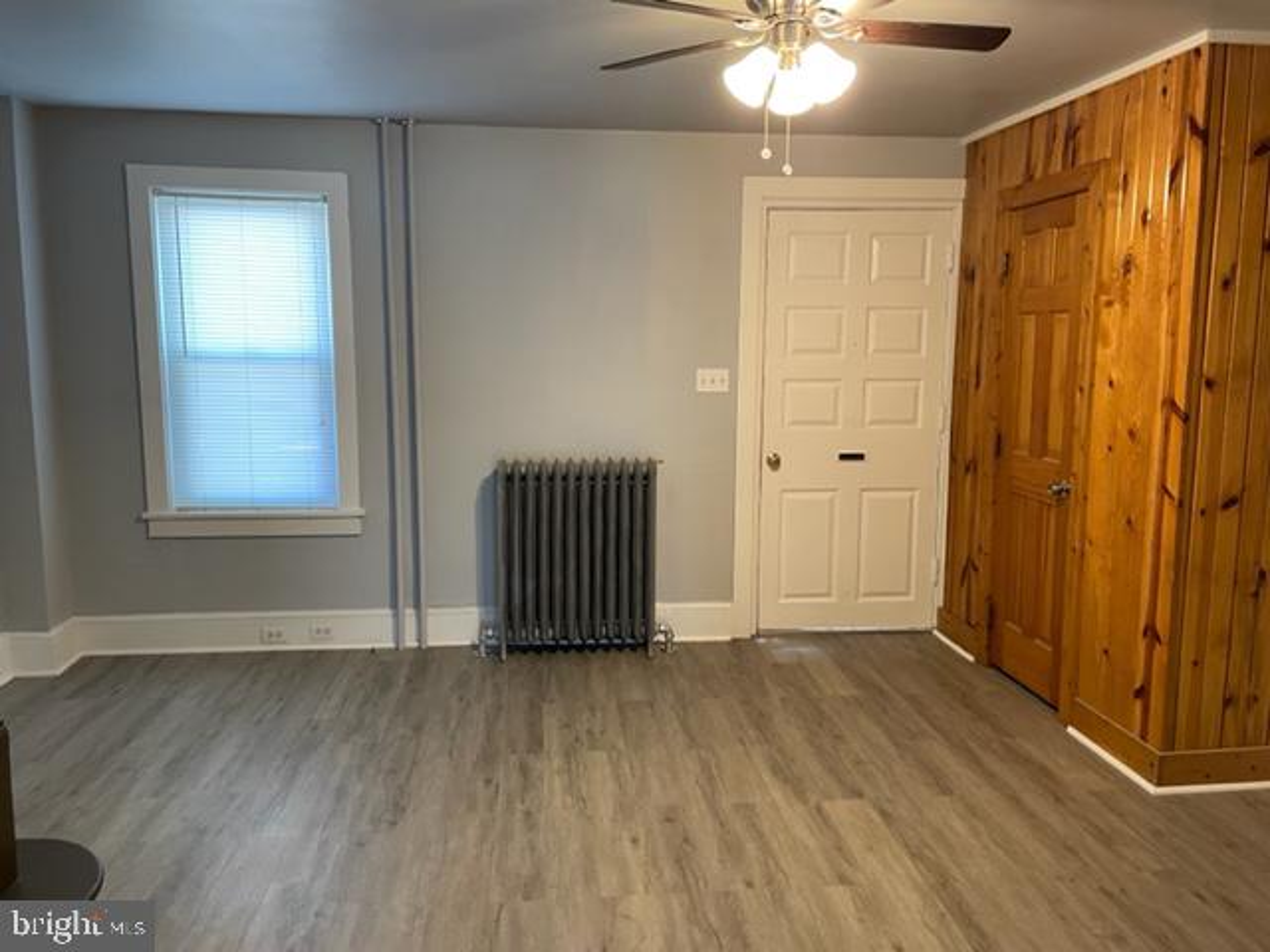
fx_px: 954
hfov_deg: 67.3
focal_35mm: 26
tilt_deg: -5.5
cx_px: 635
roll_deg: +0.6
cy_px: 476
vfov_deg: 53.1
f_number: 1.6
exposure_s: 1/60
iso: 200
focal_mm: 4.2
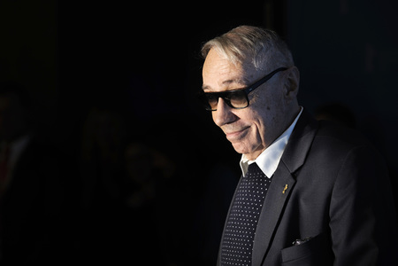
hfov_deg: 14.7
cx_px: 199
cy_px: 133
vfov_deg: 9.8
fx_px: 1548
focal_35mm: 140
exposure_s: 1/320
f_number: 5
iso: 200
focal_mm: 140
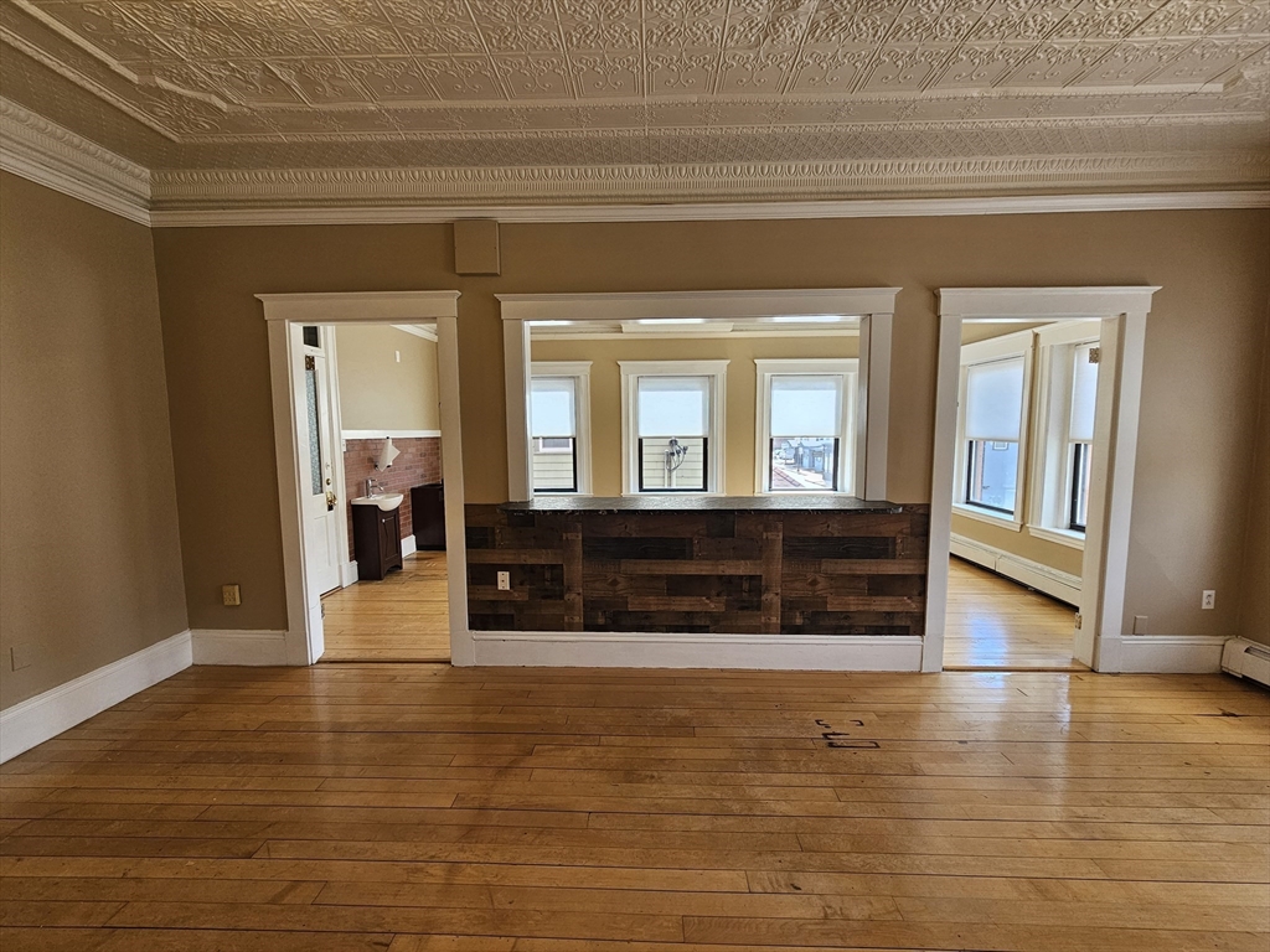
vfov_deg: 89.9
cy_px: 476
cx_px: 635
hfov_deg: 106.2
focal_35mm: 13
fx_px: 477
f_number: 2.2
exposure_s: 1/120
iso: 80
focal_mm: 2.2
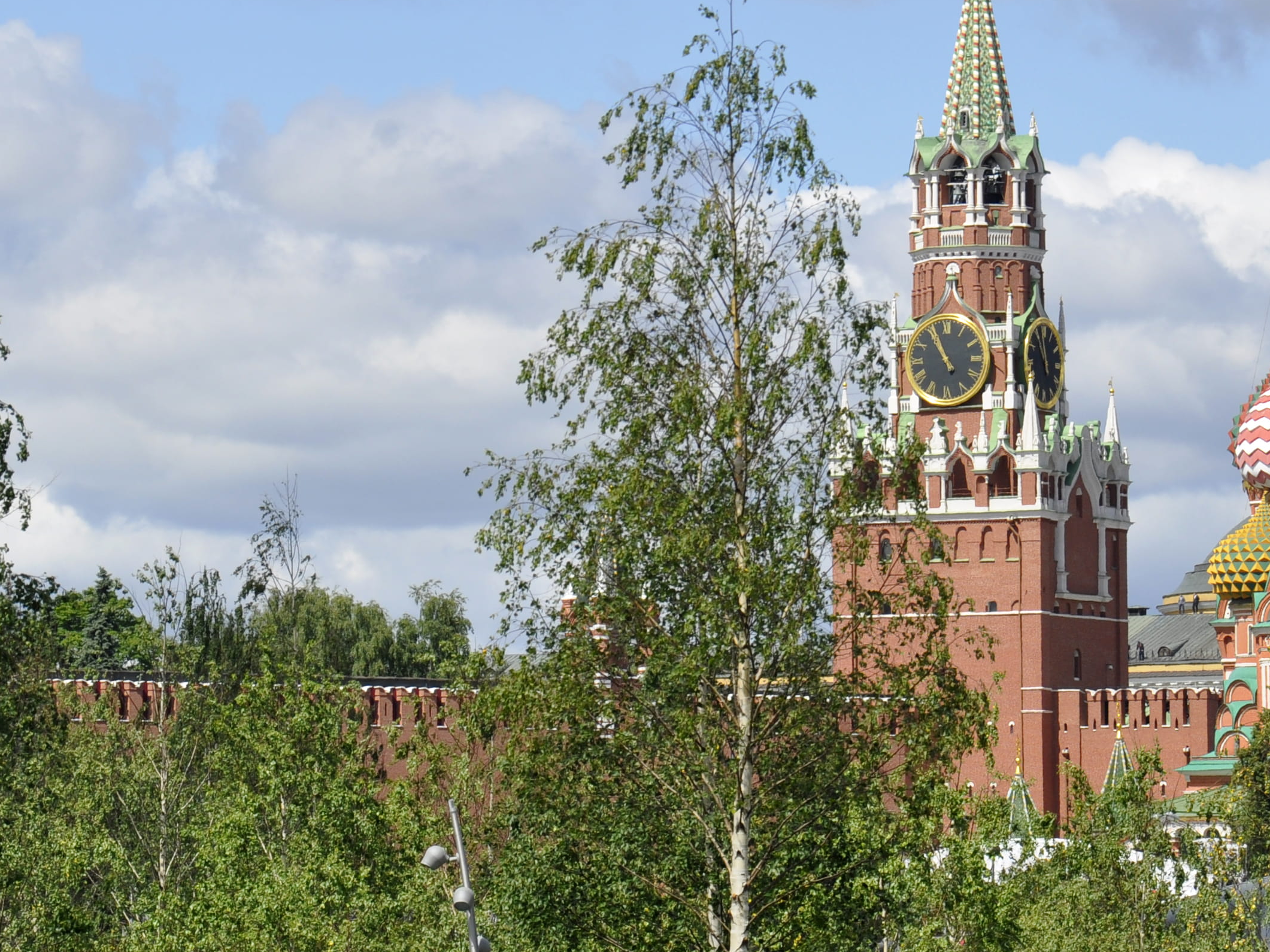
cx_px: 603
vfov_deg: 6.4
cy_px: 355
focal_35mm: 233
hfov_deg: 8.5
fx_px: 8549
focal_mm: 80
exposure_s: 1/400
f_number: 10
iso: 200
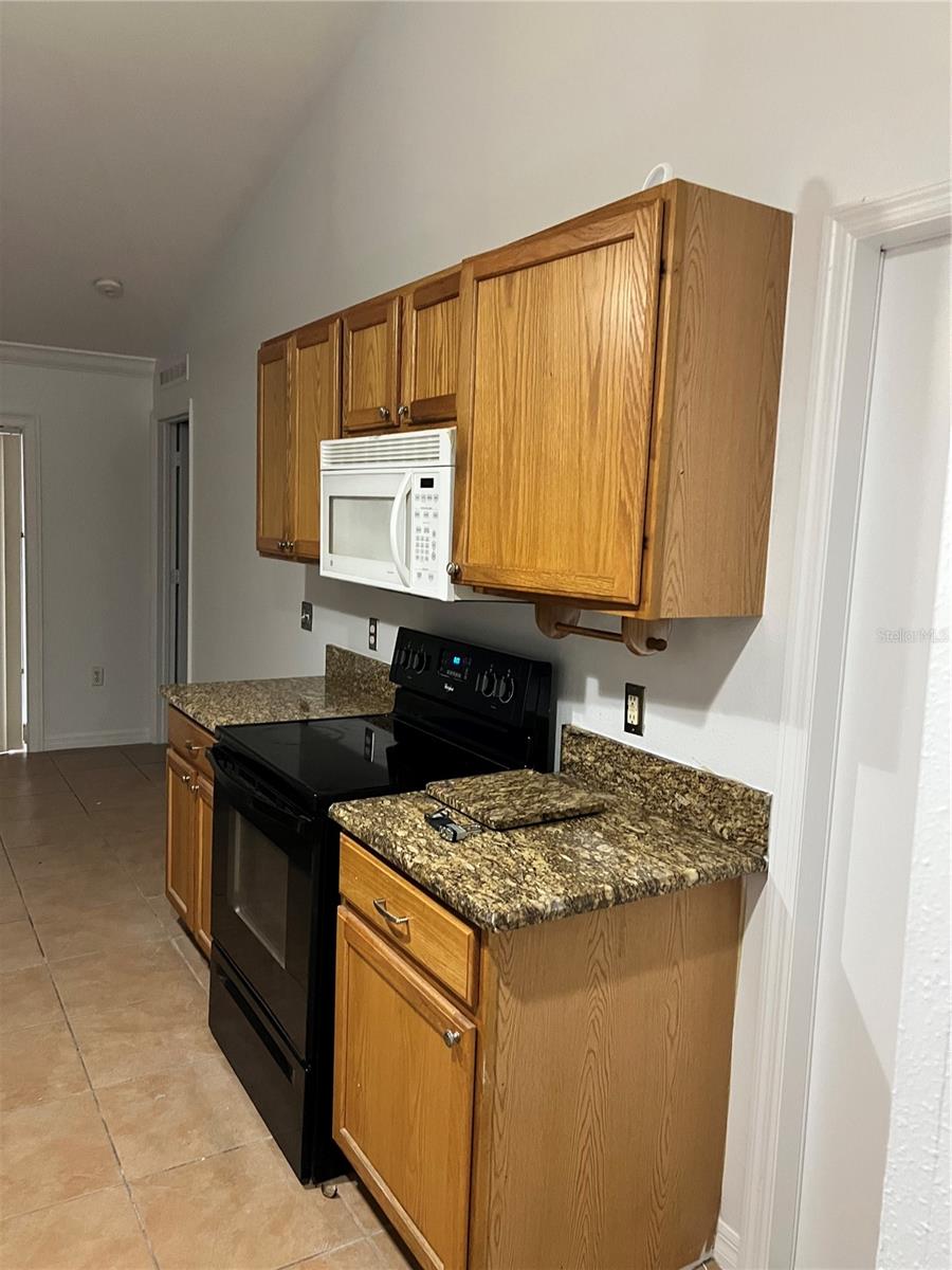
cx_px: 476
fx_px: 953
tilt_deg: -6.7
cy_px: 635
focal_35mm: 26
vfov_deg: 67.3
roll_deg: -2.8
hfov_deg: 53.1
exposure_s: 1/40
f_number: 1.5
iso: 500
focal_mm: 5.7
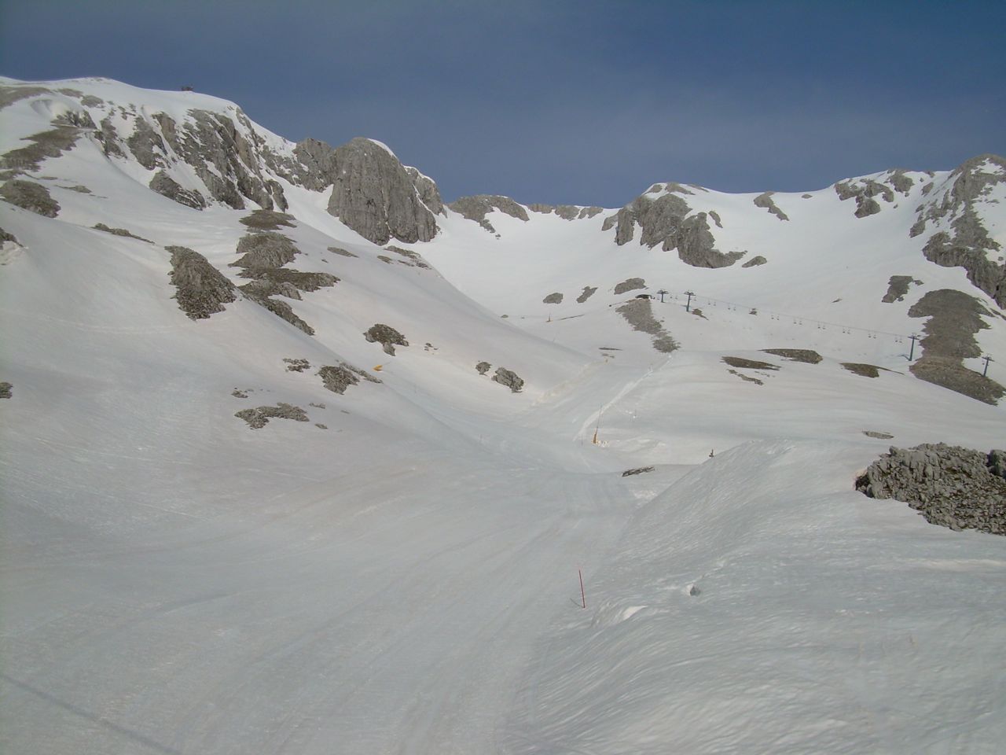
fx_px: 1104
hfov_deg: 49.0
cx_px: 503
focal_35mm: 38
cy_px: 378
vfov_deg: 37.7
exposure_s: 1/1297
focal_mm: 6.3
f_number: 4.6
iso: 50
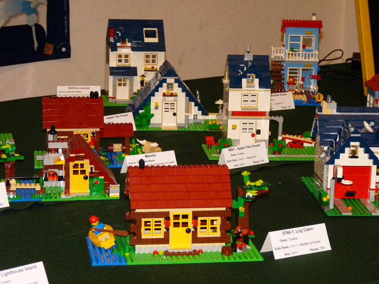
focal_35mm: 122
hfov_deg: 16.1
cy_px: 142
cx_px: 190
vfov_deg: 12.1
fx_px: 1336
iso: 400
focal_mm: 21.6
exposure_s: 1/80
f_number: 3.6
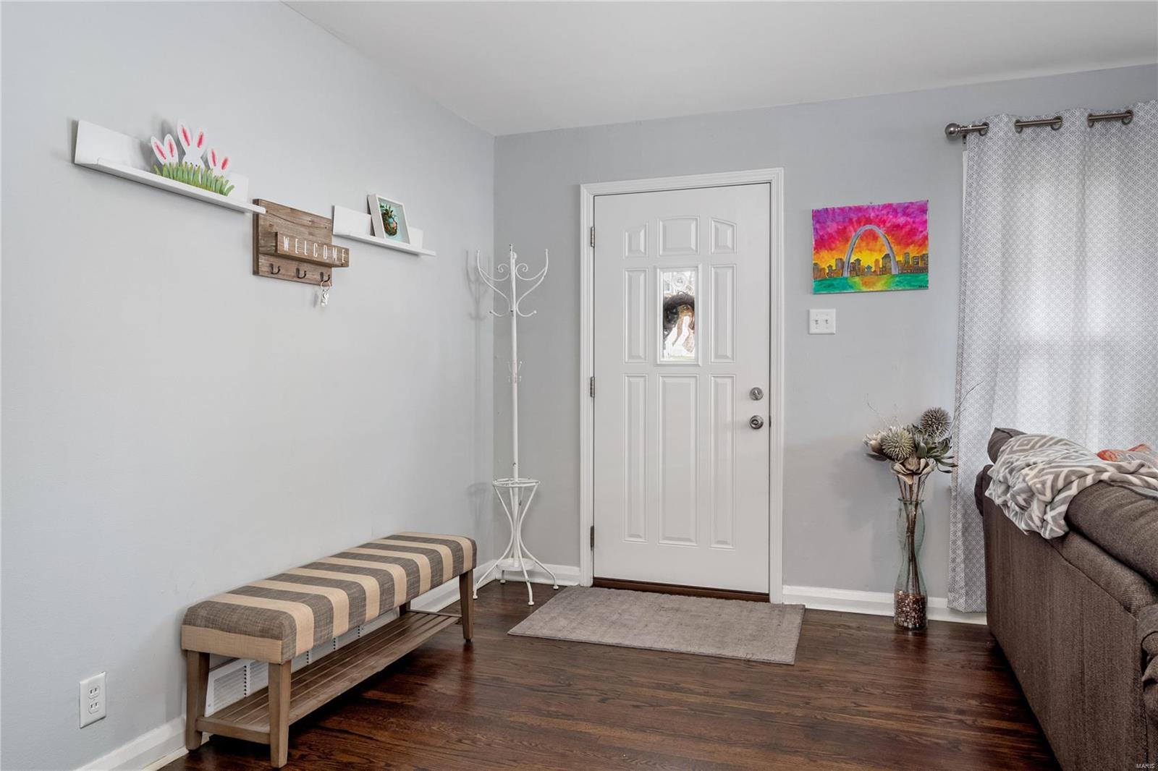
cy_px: 386
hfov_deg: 73.8
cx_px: 579
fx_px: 772
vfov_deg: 53.1
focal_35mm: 24
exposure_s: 1/2.5
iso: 400
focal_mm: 12
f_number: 8
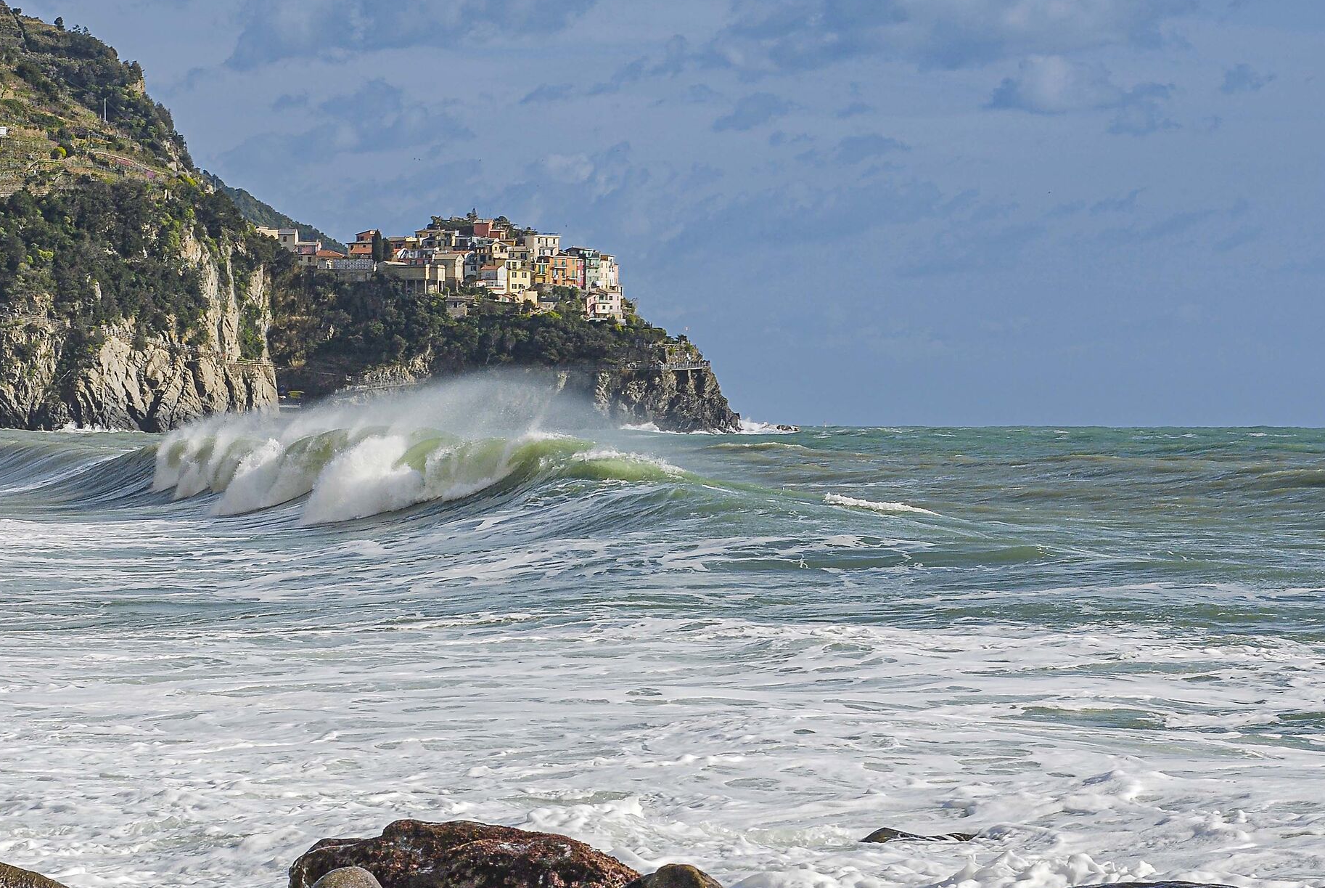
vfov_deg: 10.0
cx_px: 559
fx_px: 5086
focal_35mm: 138
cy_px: 549
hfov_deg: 14.8
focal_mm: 70
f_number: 13
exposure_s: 1/200
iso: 100
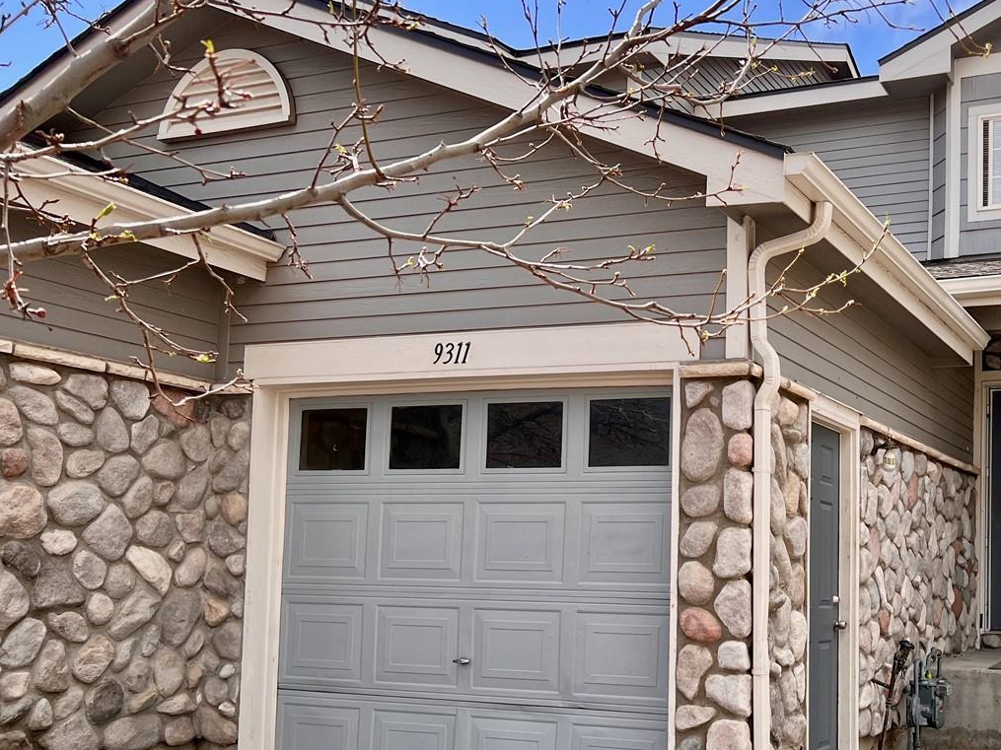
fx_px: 1185
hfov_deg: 44.1
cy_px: 501
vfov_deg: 34.8
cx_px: 766
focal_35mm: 41
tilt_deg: +4.6
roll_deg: -1.2
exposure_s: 1/1621
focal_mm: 5.7
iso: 50
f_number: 1.5
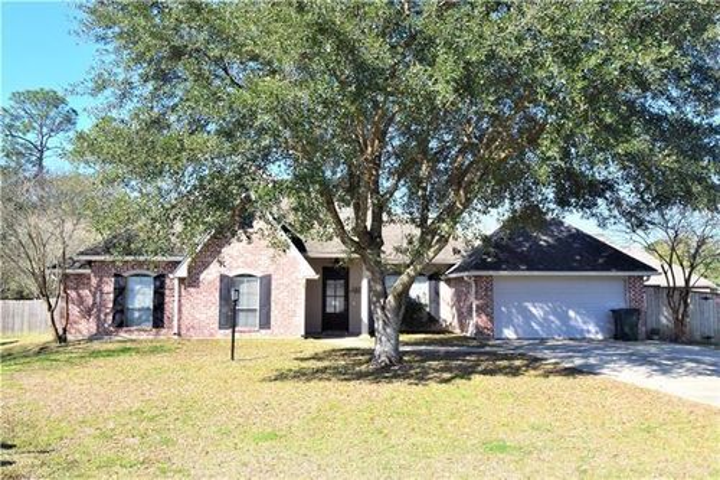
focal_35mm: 30
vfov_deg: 43.6
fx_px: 600
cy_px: 240
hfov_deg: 61.9
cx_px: 360
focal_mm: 20
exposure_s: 1/250
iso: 400
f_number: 10
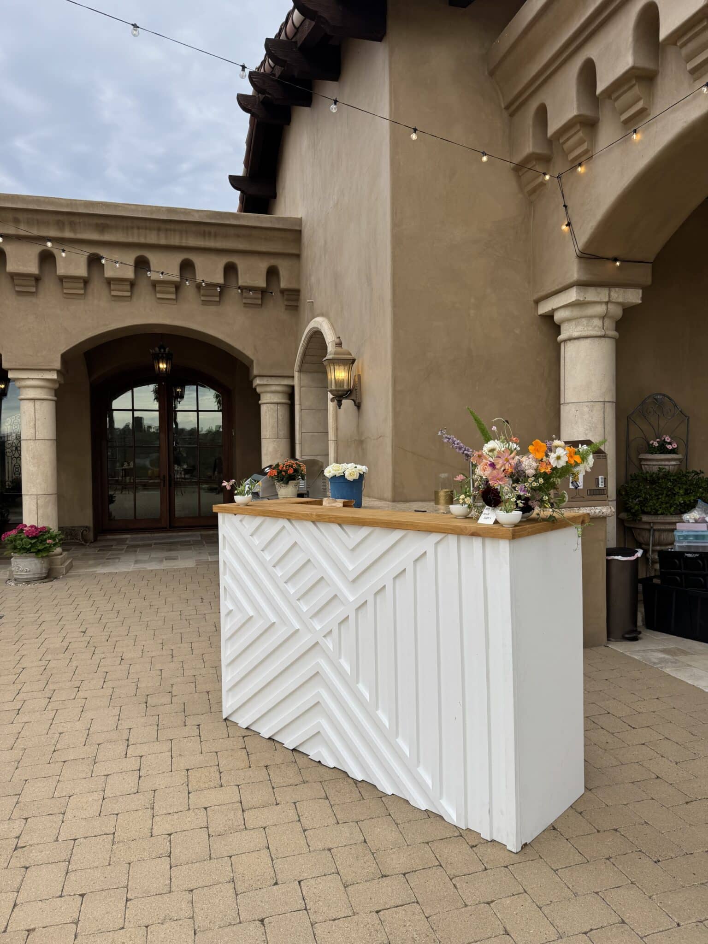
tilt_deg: -0.4
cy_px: 472
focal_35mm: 24
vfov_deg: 71.6
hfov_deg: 56.8
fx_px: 654
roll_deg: +0.1
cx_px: 354
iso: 80
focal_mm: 6.76
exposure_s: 1/1193
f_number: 1.78
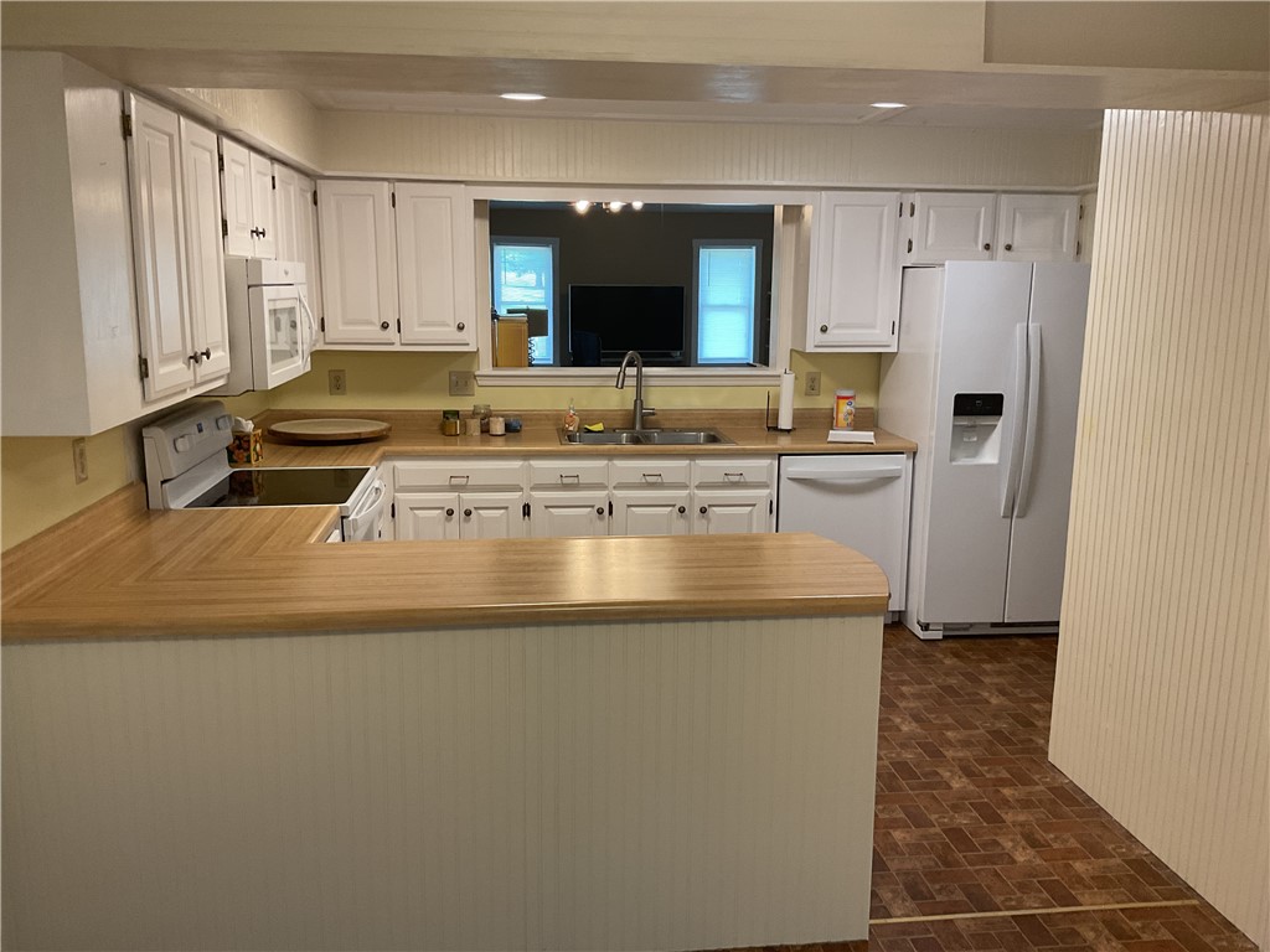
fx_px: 1064
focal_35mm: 29
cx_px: 635
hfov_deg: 61.7
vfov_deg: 48.2
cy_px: 476
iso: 80
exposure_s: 1/60
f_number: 1.8
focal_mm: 3
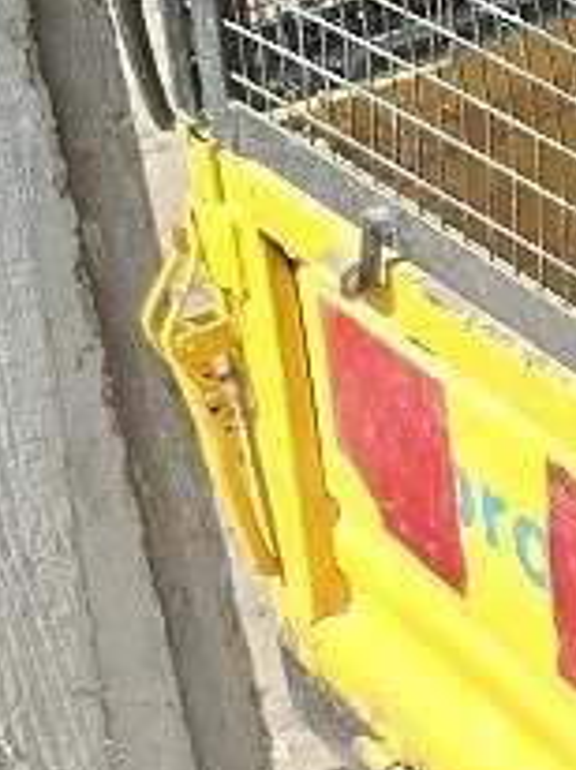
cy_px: -540
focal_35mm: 149
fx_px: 3313
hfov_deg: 8.3
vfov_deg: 12.3
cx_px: 1792
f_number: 1.8
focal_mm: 5.54
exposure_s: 1/1111
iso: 50
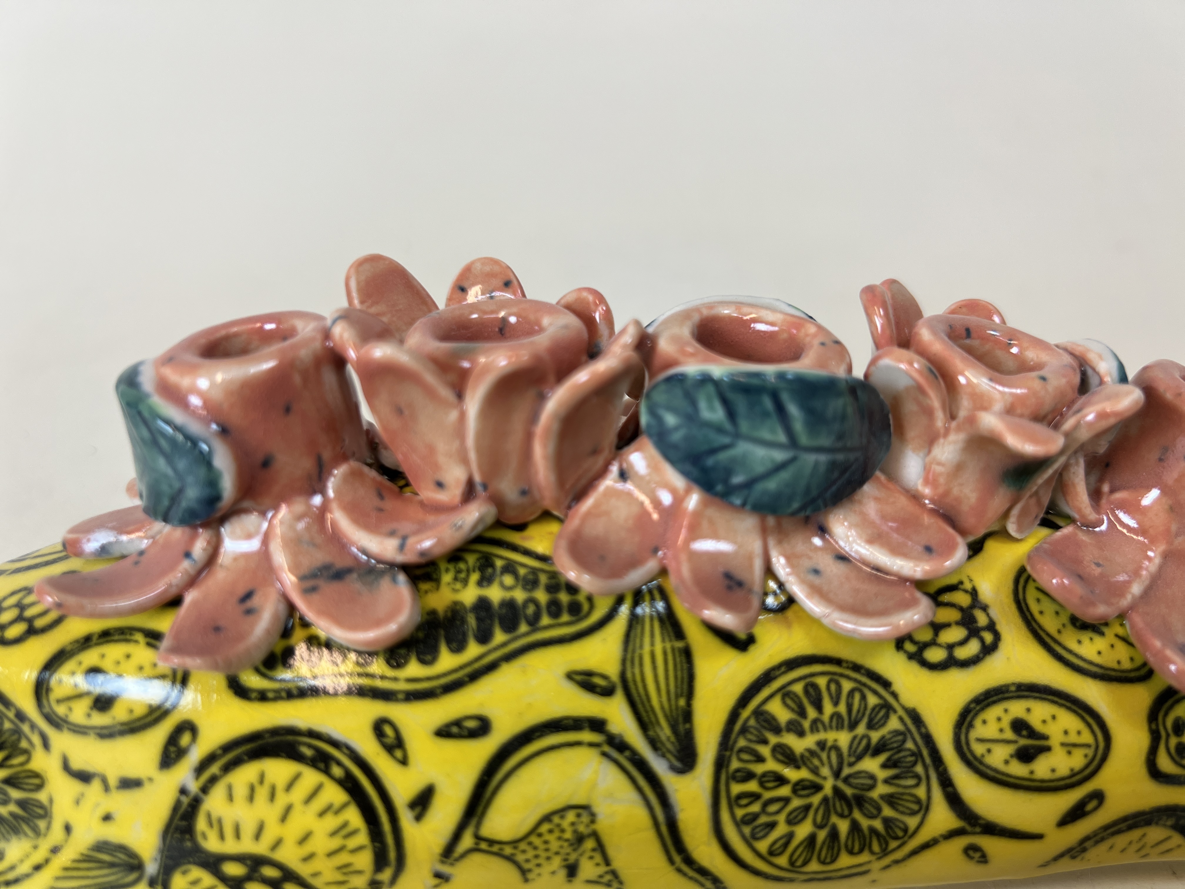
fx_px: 890
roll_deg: -2.7
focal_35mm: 26
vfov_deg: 53.1
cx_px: 592
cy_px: 444
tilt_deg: -30.6
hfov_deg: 67.3
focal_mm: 5.7
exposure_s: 1/120
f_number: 1.5
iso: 40
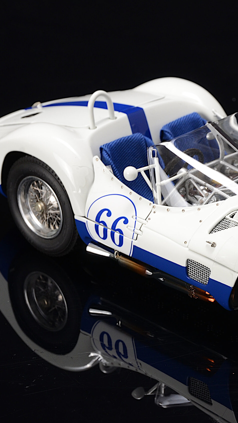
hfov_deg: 7.3
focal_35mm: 166
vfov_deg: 13.0
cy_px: 212
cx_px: 236
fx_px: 1863
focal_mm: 70
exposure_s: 1/20
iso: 400
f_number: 11
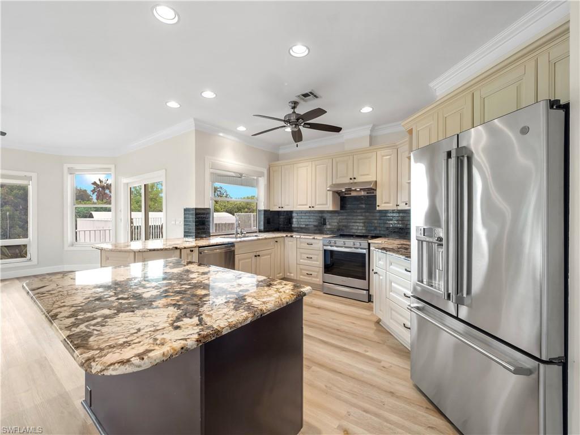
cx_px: 290
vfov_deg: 85.7
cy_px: 218
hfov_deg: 102.1
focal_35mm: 14
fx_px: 235
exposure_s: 1/10
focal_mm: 7
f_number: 7.1
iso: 200
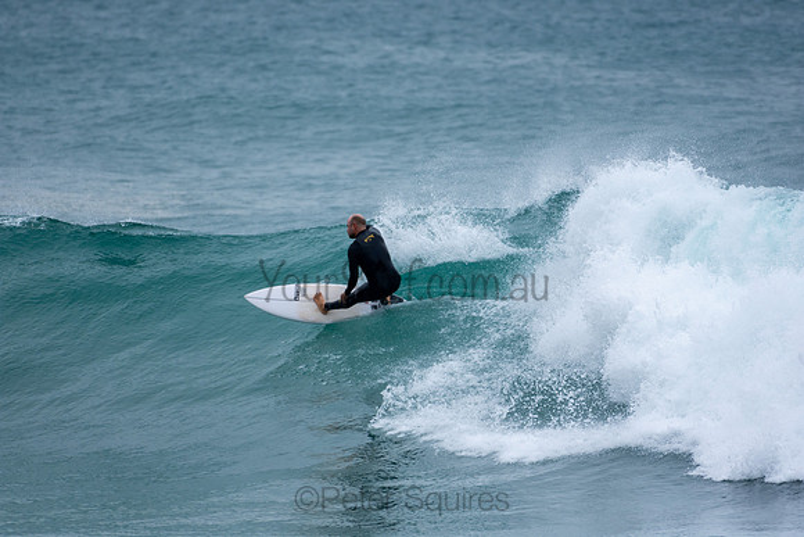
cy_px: 268
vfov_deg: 1.8
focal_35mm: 750
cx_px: 402
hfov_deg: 2.7
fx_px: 16753
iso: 250
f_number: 5.6
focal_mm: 500
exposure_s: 1/1000
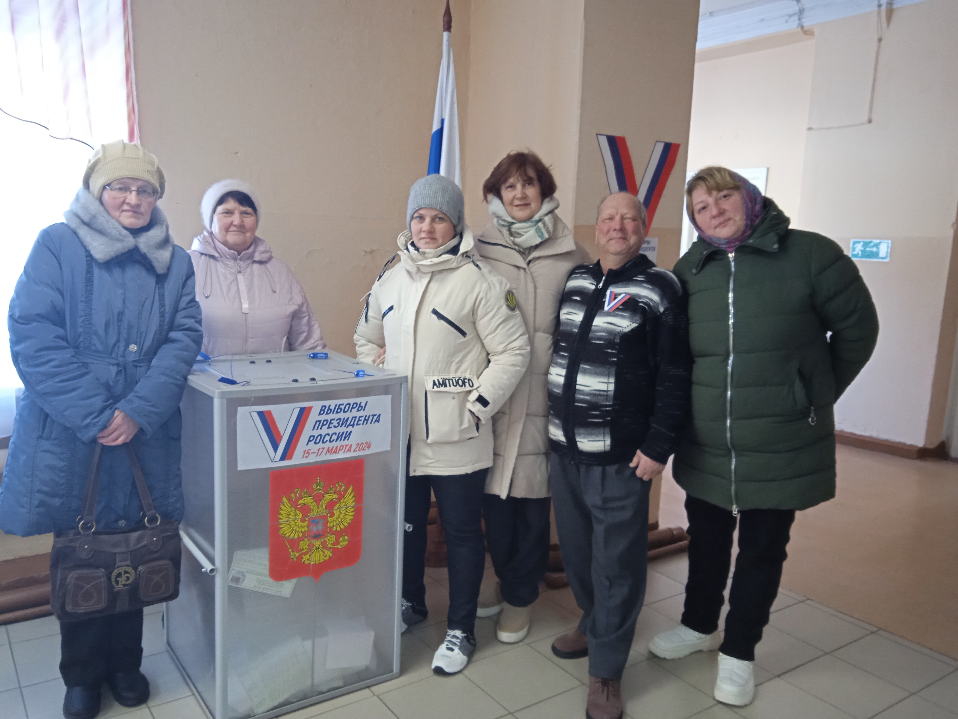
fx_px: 775
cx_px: 479
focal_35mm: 28
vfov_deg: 49.7
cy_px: 360
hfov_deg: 63.4
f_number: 2.2
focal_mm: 3.43
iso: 309
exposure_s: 1/33.3
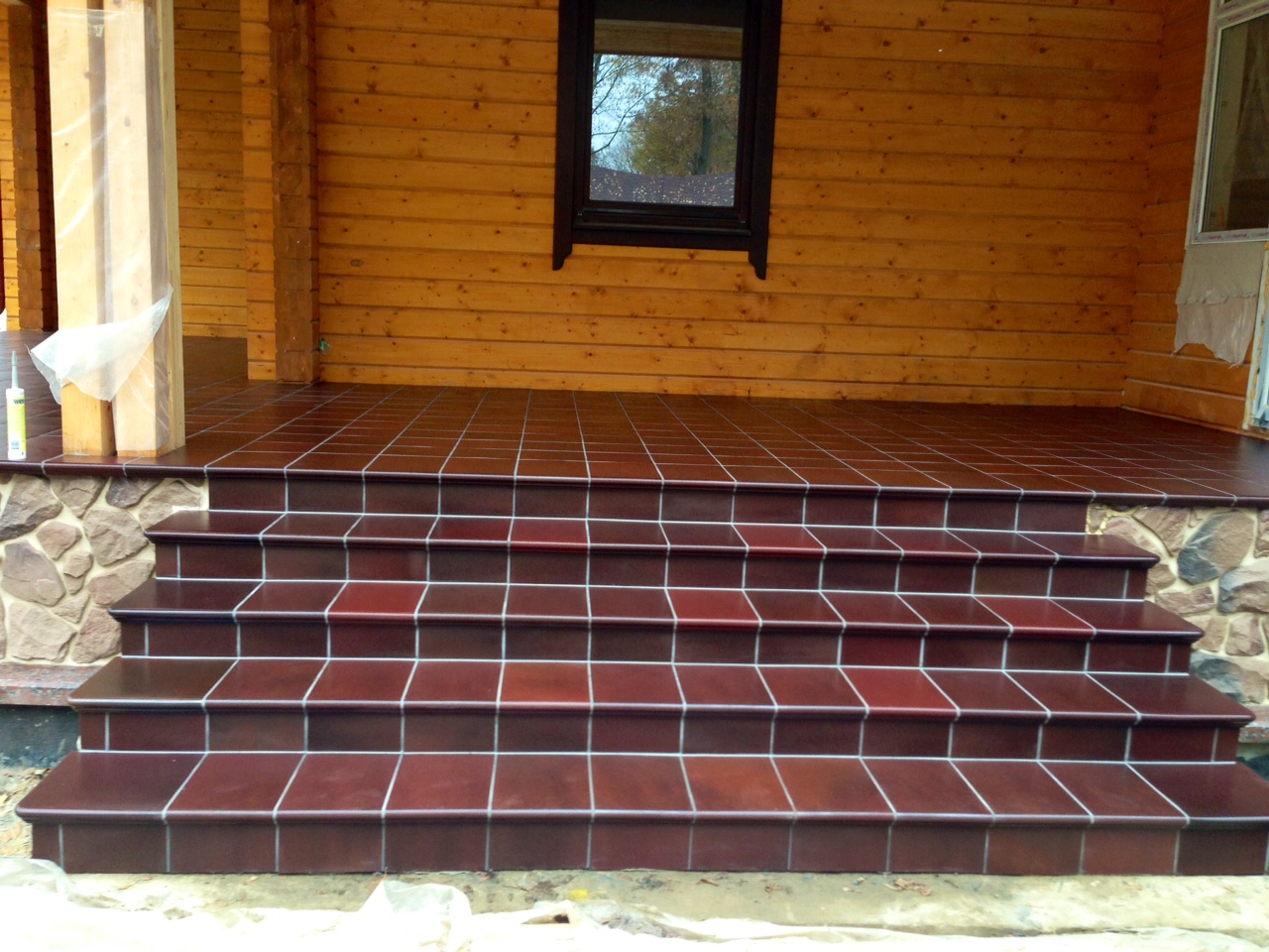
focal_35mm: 33
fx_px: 1210
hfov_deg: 55.4
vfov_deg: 42.9
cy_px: 476
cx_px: 634
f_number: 2.4
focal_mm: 4.13
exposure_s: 1/60
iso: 64
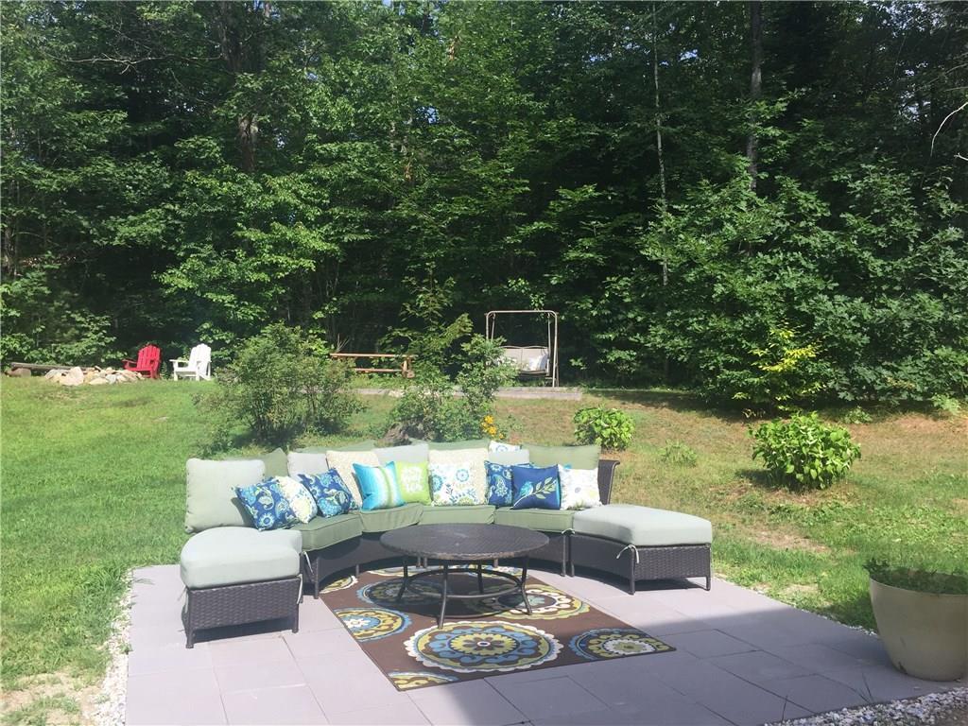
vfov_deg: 48.2
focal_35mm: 29
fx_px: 811
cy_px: 363
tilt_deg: +0.1
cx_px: 484
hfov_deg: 61.7
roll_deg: -2.7
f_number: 2.2
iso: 32
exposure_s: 1/824
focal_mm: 4.15
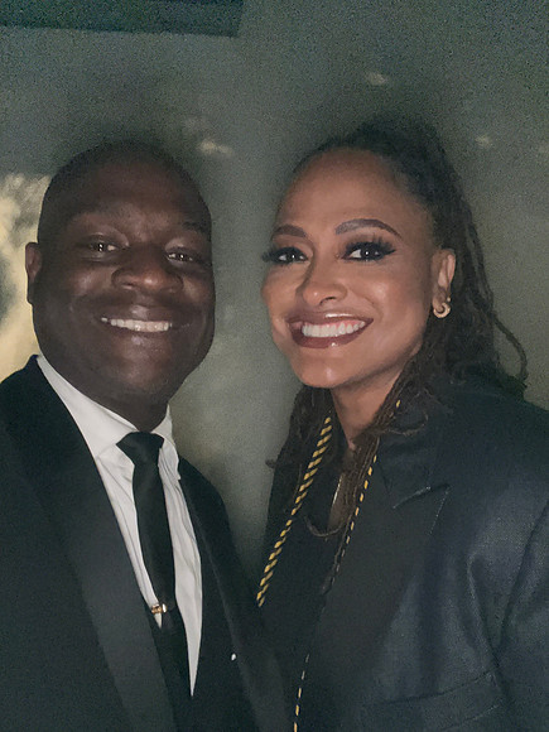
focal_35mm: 30
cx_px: 274
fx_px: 634
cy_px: 366
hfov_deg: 46.8
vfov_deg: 60.0
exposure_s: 1/16
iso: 1600
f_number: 2.2
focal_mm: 2.71
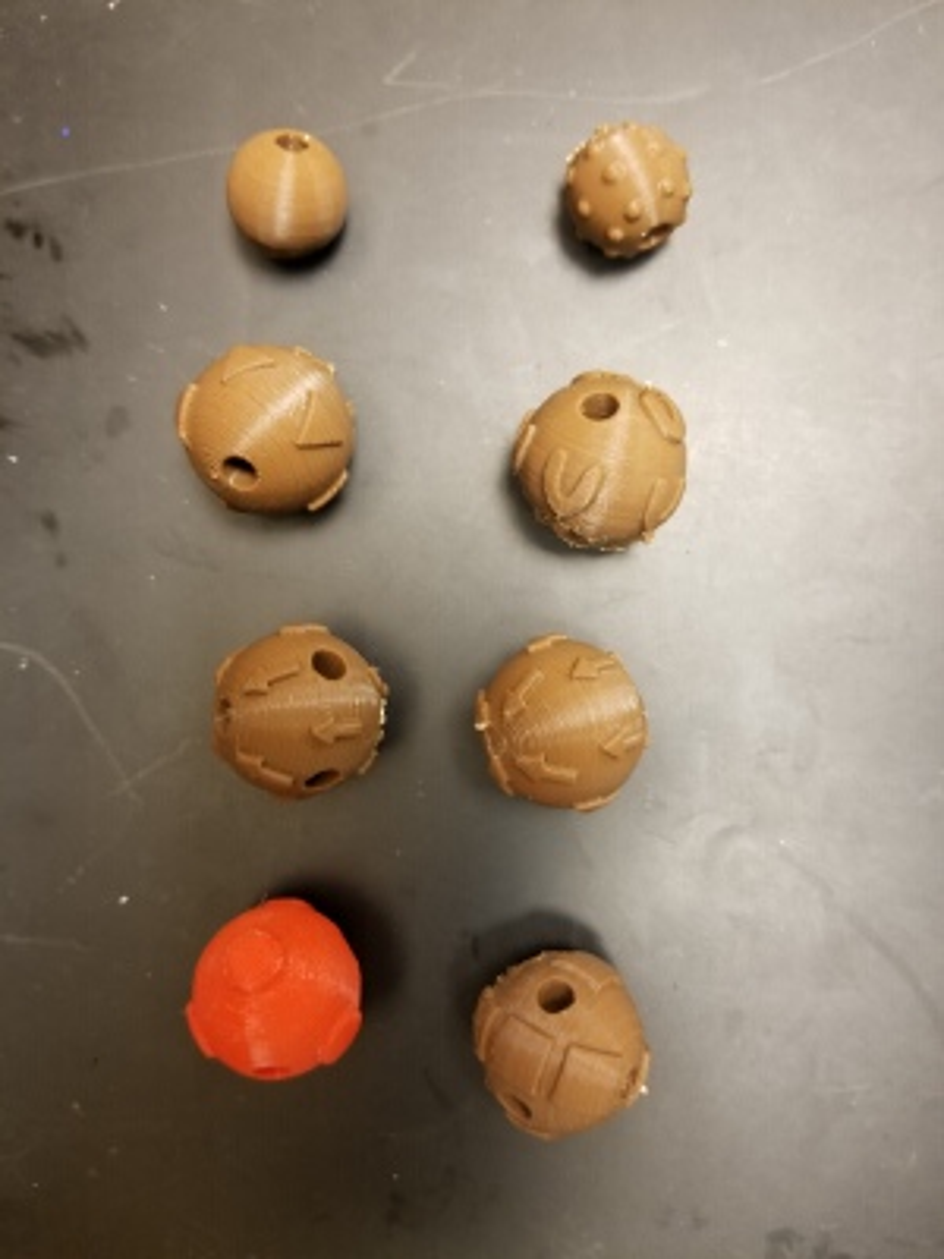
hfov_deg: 53.1
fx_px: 945
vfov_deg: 67.3
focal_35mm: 26
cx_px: 472
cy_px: 630
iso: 250
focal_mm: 4.25
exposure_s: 1/24
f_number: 1.7
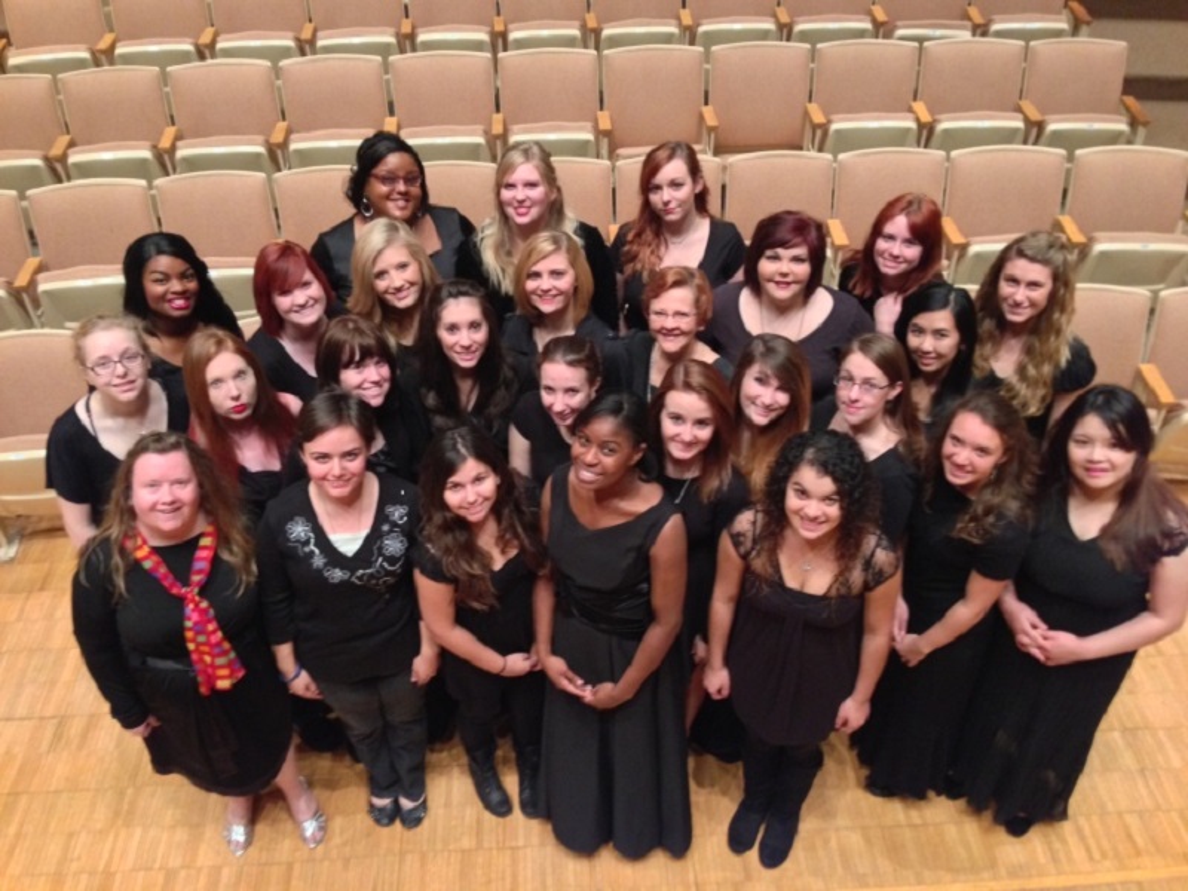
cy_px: 446
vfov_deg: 42.9
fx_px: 1133
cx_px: 594
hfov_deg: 55.4
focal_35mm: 33
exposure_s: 1/20
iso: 400
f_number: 2.4
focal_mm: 4.12
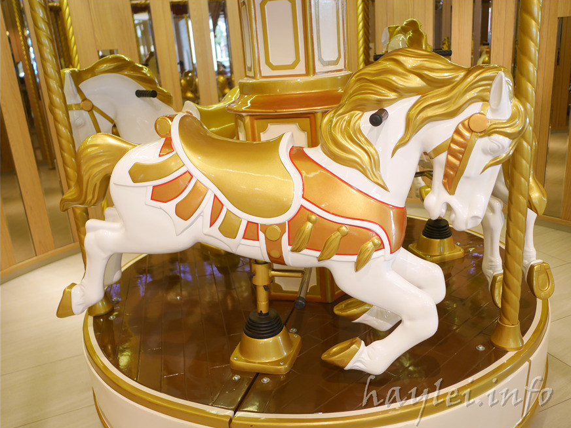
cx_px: 294
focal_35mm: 31
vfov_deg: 45.4
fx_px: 511
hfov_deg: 58.3
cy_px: 217
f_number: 1.7
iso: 400
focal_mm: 15
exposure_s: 1/60
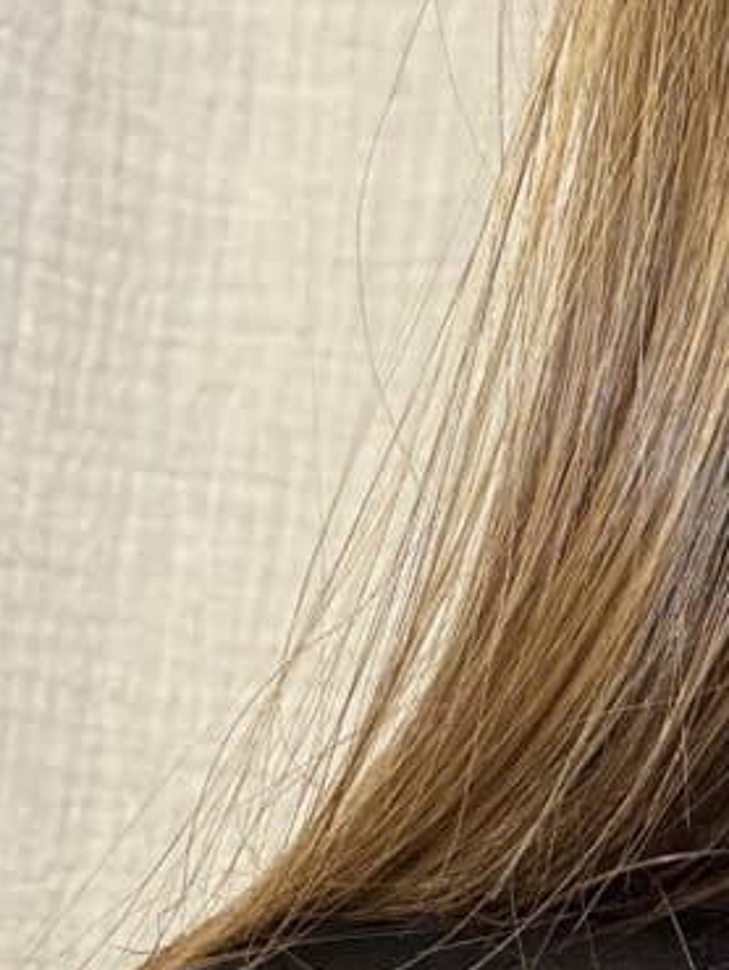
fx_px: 2328
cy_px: 535
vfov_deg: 23.5
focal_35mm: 83
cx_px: 606
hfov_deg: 17.6
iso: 200
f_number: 1.9
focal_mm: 2.69
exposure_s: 1/50
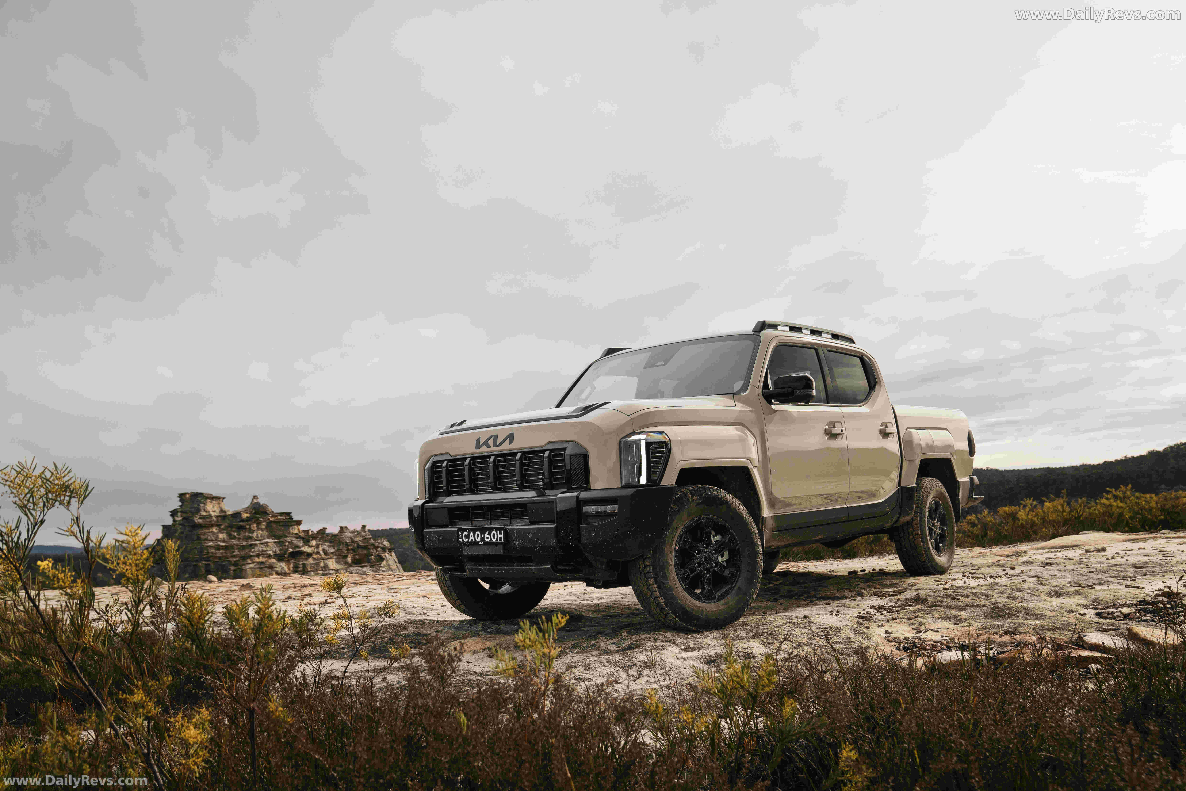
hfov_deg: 61.9
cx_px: 593
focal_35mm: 30
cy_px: 396
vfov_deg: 43.6
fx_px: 988
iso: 320
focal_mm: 30
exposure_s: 1/1000
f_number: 4.5
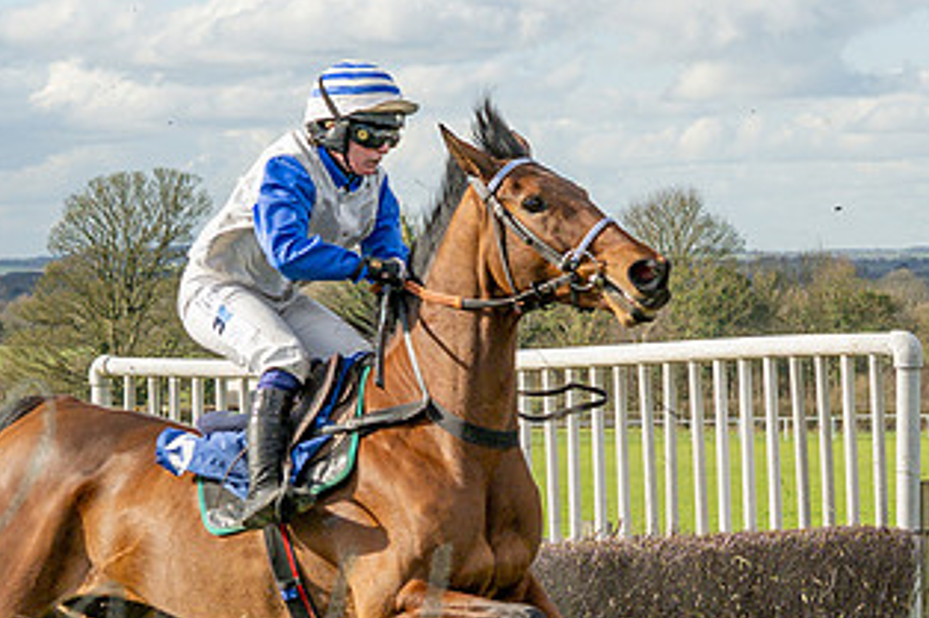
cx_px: 512
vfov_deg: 7.6
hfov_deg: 11.4
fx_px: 4642
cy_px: 489
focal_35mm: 180
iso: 200
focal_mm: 35
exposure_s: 1/1250
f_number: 4
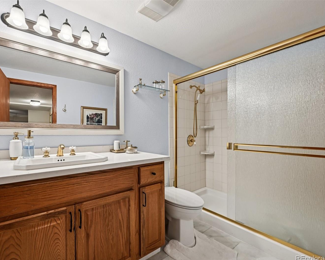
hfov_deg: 92.4
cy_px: 132
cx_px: 138
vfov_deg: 80.4
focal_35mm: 16
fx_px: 154
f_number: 11
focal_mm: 14
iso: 360
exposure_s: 1/15
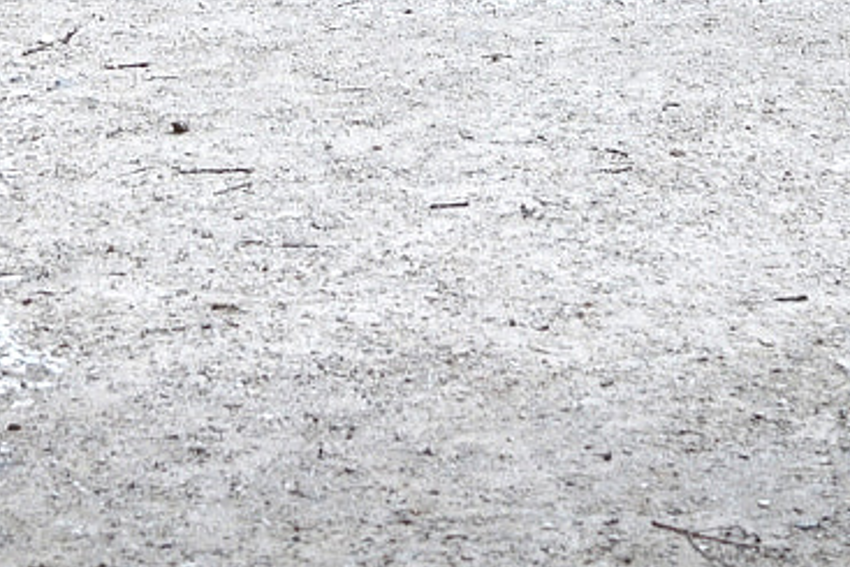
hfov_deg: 10.5
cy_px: -624
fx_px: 4629
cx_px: 387
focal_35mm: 196
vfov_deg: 6.8
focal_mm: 30
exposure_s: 1/160
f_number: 4
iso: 250
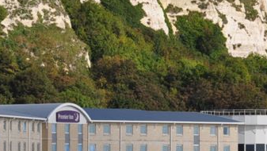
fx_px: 3546
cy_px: -26
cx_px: 284
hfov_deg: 4.3
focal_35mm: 501
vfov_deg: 2.4
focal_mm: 105
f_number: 11
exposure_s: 1/400
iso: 200
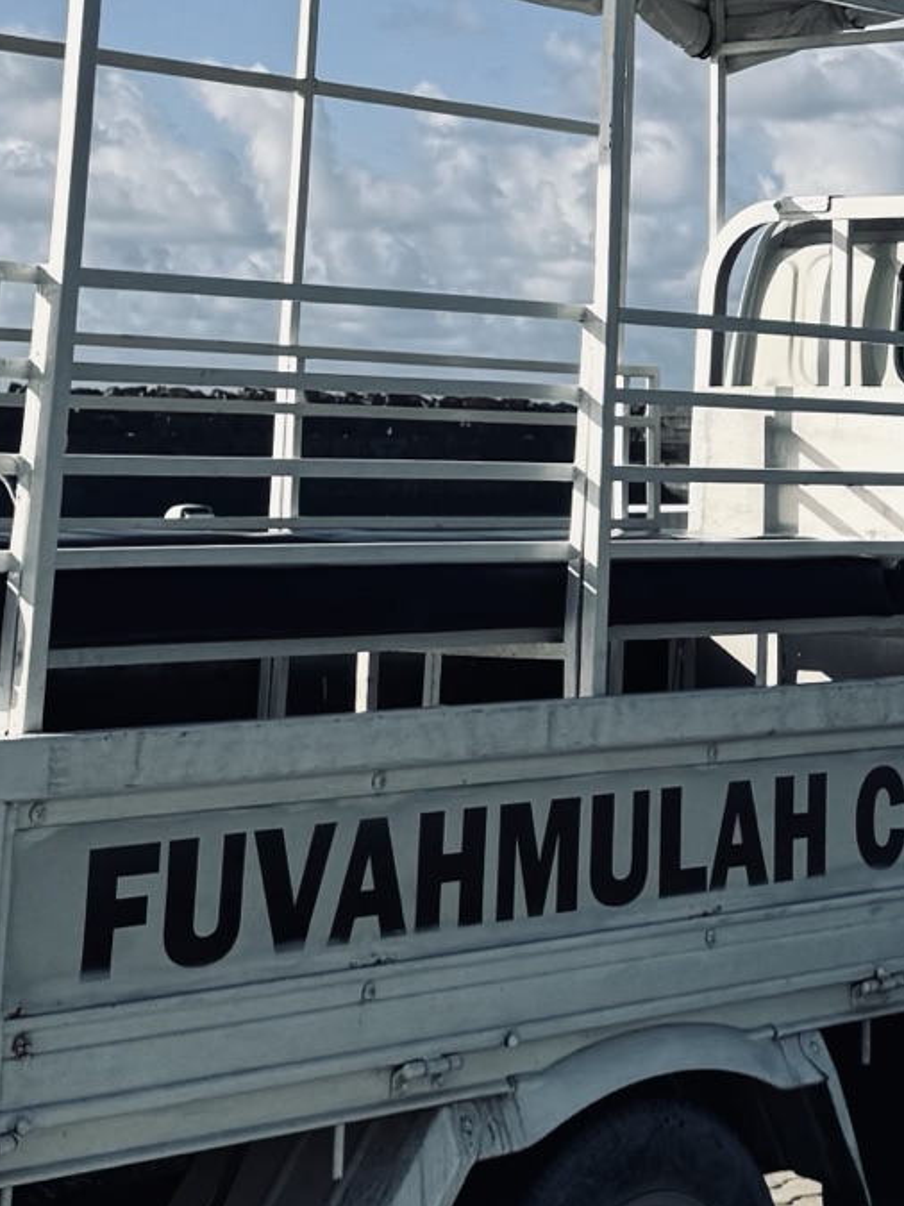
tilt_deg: +9.1
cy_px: -59
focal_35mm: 91
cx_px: 858
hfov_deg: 16.0
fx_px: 3170
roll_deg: -1.9
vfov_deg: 20.7
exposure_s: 1/4950
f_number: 1.78
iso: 80
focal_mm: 6.76
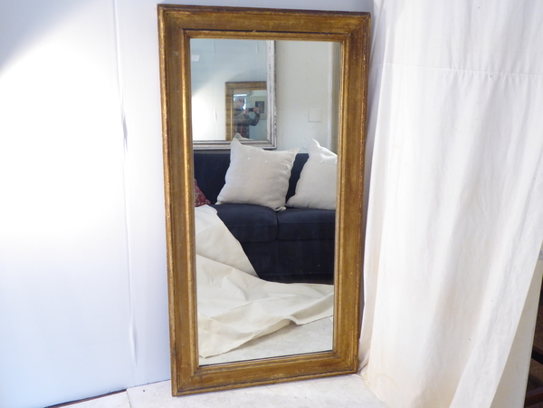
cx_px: 272
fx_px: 518
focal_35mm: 33
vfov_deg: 42.9
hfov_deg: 55.4
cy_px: 204
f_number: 3.6
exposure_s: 1/13
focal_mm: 5.8
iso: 400
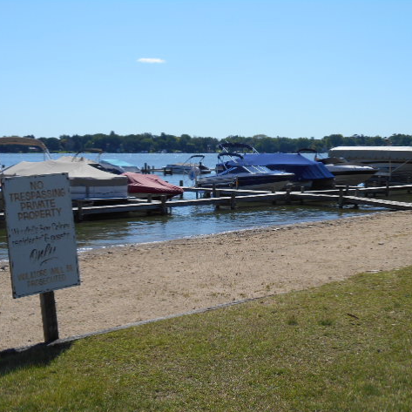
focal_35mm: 55
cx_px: 225
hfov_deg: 31.1
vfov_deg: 31.1
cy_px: 206
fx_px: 741
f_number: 4
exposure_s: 1/1000
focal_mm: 8.3
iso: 80
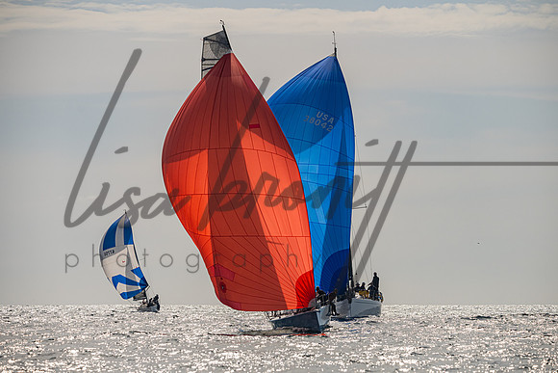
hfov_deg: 9.4
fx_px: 3398
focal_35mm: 219
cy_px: 197
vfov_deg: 6.3
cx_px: 287
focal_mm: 200
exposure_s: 1/6400
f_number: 6.3
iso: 320
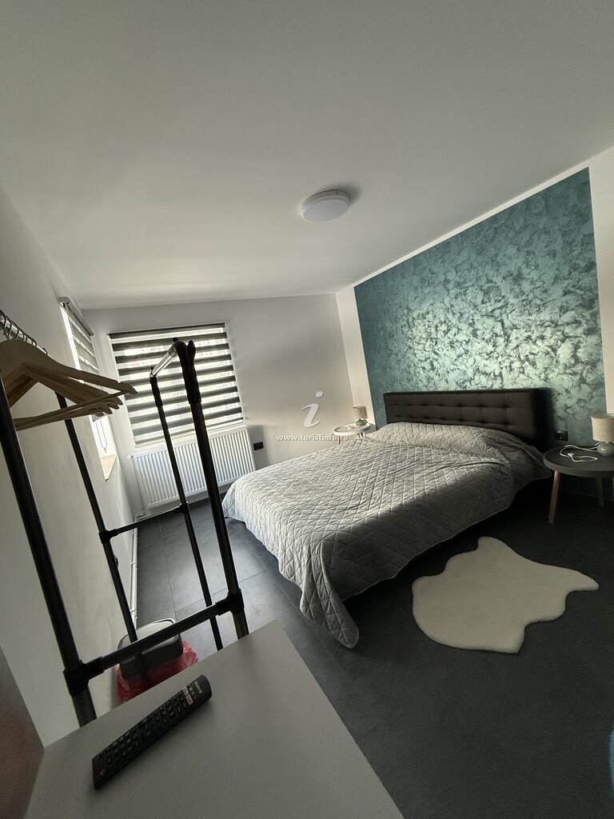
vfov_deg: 102.1
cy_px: 410
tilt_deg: -6.3
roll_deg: +9.9
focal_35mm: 14
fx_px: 331
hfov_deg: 85.7
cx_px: 307
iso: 400
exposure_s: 1/100
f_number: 2.2
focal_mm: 2.22
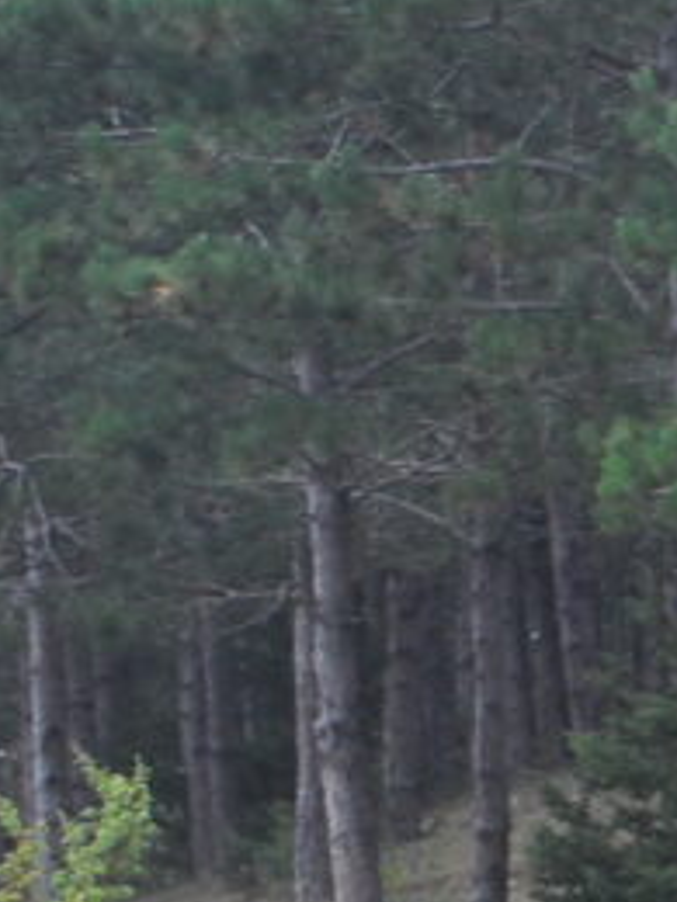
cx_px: 1712
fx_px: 10405
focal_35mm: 399
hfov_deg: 3.7
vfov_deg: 5.0
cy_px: 956
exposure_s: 1/200
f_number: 3.5
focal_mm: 70
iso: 640
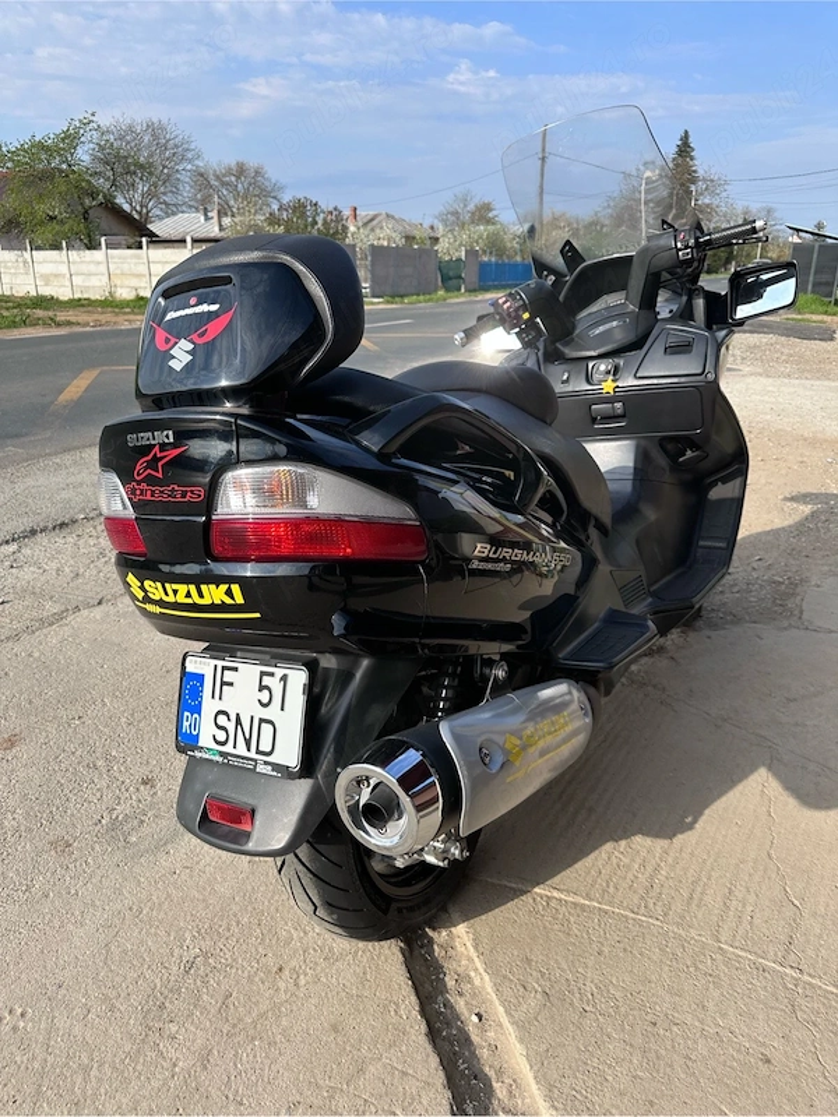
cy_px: 558
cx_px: 419
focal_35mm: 24
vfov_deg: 71.6
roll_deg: -0.7
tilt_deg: -20.1
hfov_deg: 56.8
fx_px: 775
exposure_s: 1/2469
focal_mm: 6.86
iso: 80
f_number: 1.78
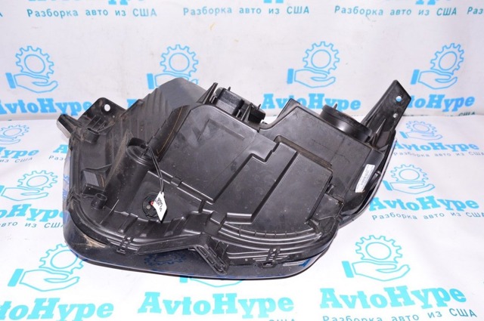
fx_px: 423
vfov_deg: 41.6
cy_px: 160
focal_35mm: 32
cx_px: 242
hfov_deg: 59.6
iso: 1600
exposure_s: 1/125
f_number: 8
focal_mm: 21
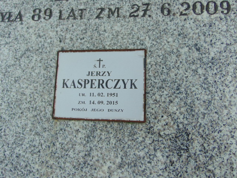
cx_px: 118
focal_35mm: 30
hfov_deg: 60.0
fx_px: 205
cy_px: 89
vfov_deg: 46.8
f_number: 3.1
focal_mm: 5.4
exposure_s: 1/800
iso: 80
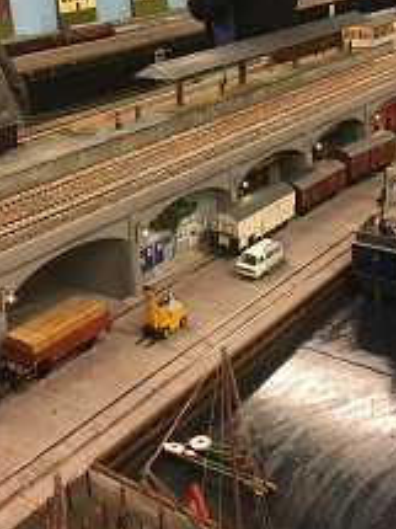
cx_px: 150
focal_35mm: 54
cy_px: 84
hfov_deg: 26.9
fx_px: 824
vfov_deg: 34.2
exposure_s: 1/33
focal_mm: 4.15
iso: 64
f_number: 2.2
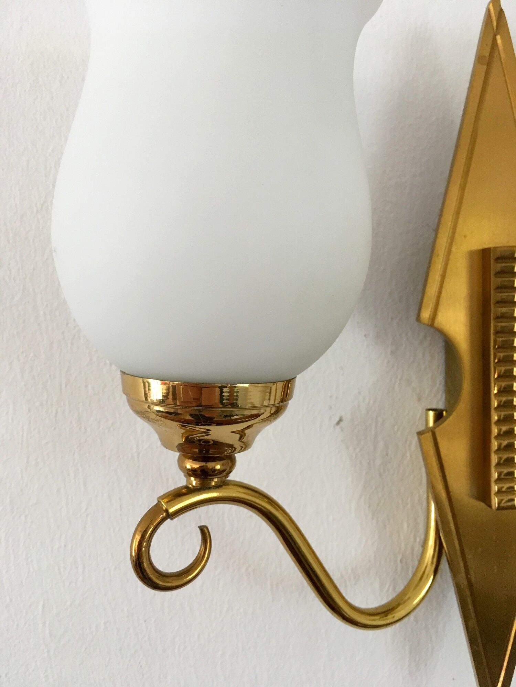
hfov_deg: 48.2
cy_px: 344
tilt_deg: -5.0
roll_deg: +2.6
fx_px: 576
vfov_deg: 61.7
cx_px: 258
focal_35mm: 29
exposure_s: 1/33
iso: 125
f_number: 2.2
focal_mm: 4.15
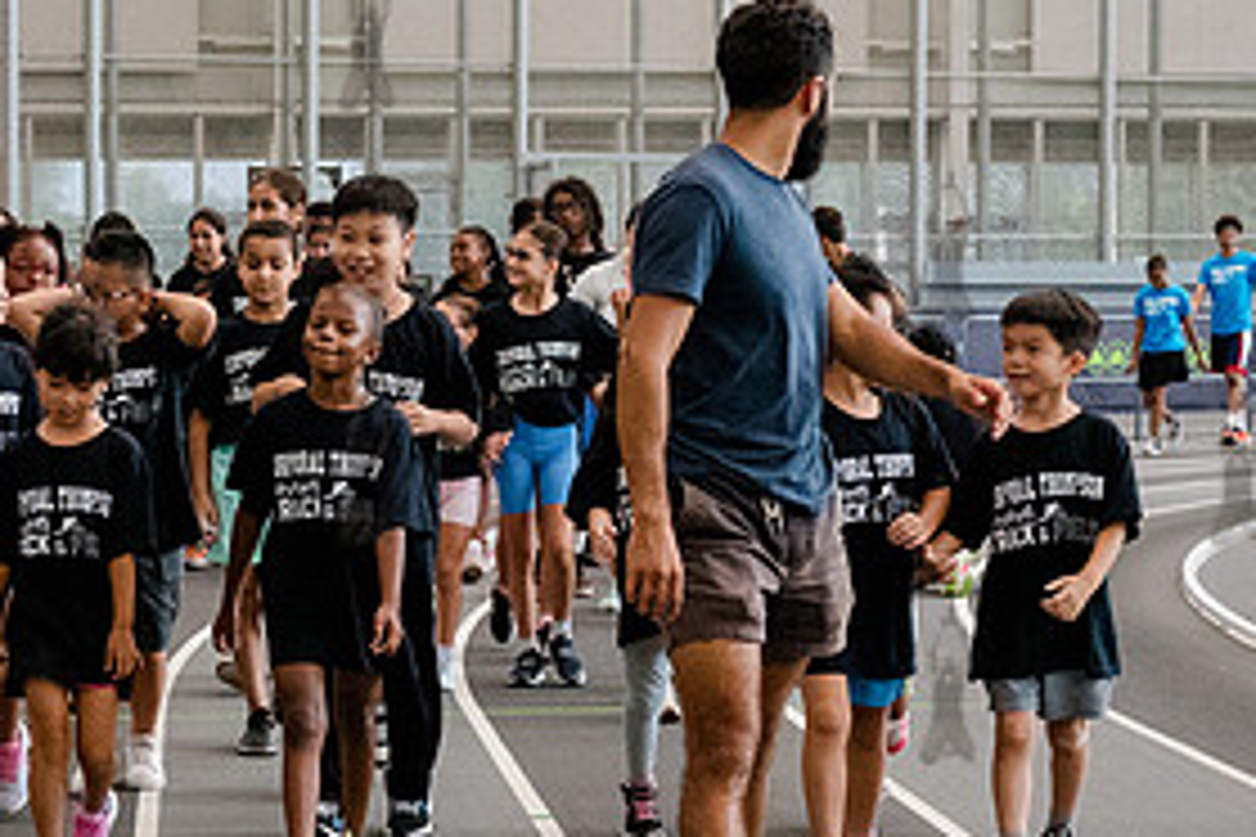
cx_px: 427
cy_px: 550
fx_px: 3907
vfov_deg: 12.2
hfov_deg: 18.2
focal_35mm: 112
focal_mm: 40
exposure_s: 1/640
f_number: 4
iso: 6400
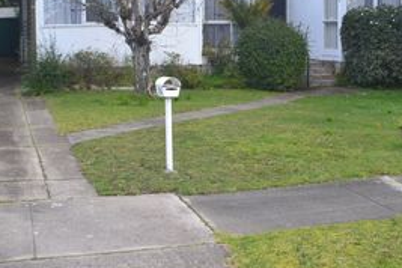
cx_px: 254
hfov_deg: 27.2
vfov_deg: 18.4
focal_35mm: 74
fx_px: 826
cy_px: 94
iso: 400
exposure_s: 1/60
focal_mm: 28
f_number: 8
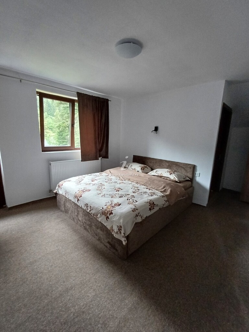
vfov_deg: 94.5
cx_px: 124
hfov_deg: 78.1
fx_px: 153
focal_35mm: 16
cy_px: 166
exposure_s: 1/33
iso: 200
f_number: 2.2
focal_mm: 1.64
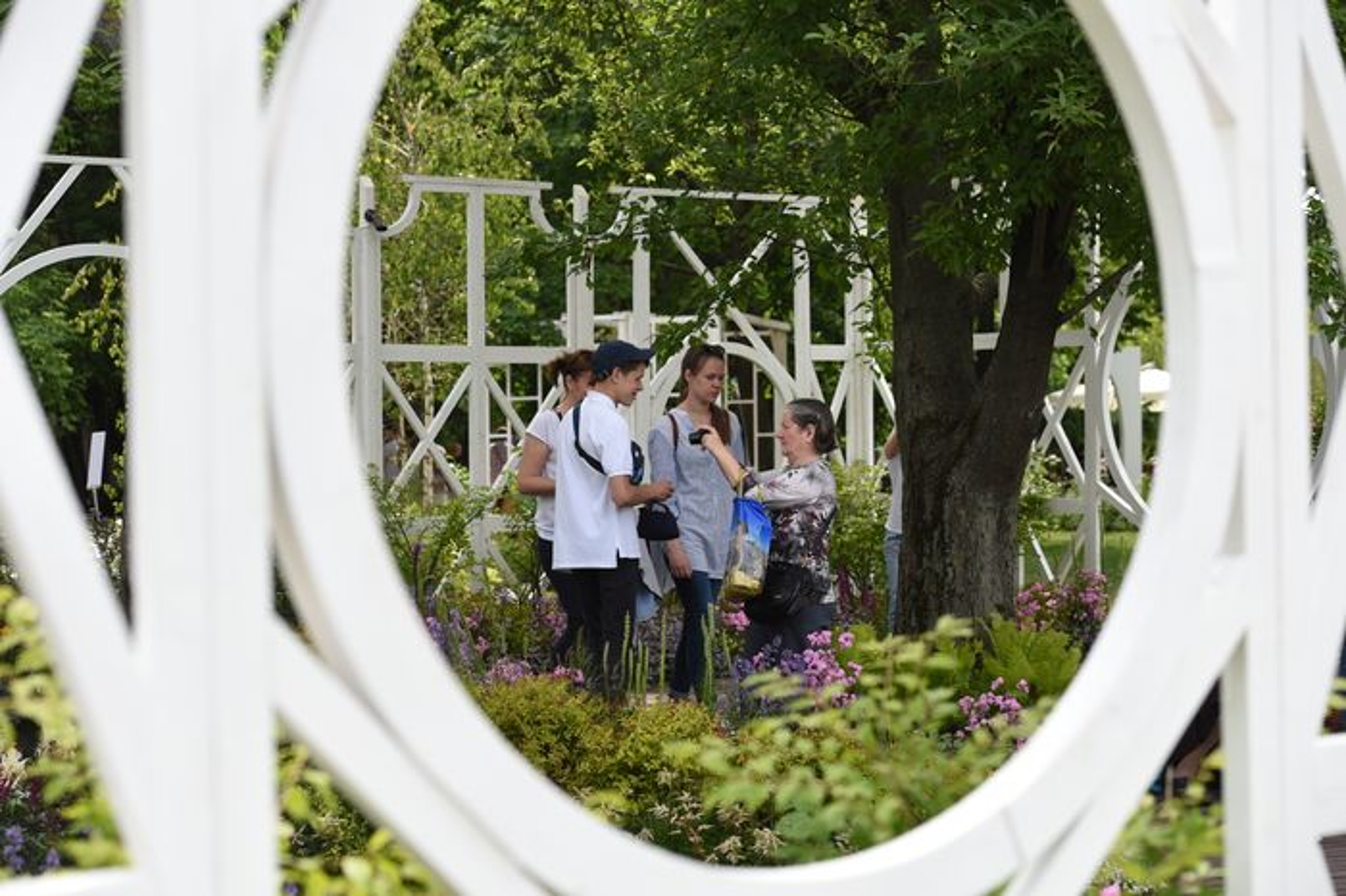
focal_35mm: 70
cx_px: 673
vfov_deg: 19.4
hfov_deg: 28.9
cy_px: 448
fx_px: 2616
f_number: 5
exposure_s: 1/400
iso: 160
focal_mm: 70
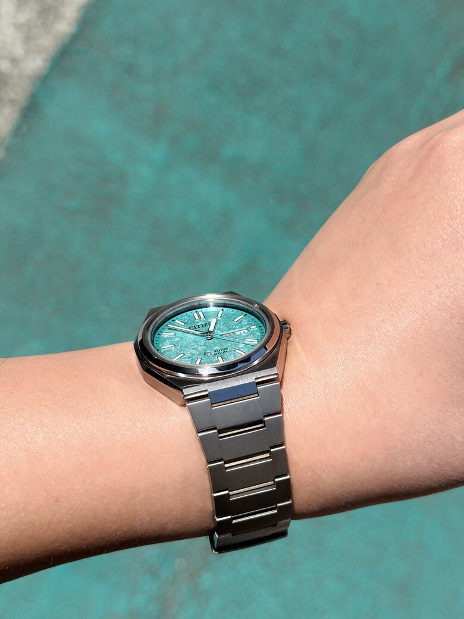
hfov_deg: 30.3
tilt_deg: -76.0
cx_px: 232
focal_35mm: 48
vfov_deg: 39.7
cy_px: 310
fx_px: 858
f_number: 1.78
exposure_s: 1/6536
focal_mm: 6.76
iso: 64
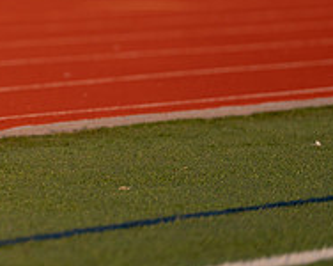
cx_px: -108
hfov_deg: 3.1
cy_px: -85
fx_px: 6114
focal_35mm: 621
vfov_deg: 2.5
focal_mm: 200
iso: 200
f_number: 2.8
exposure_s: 1/1250
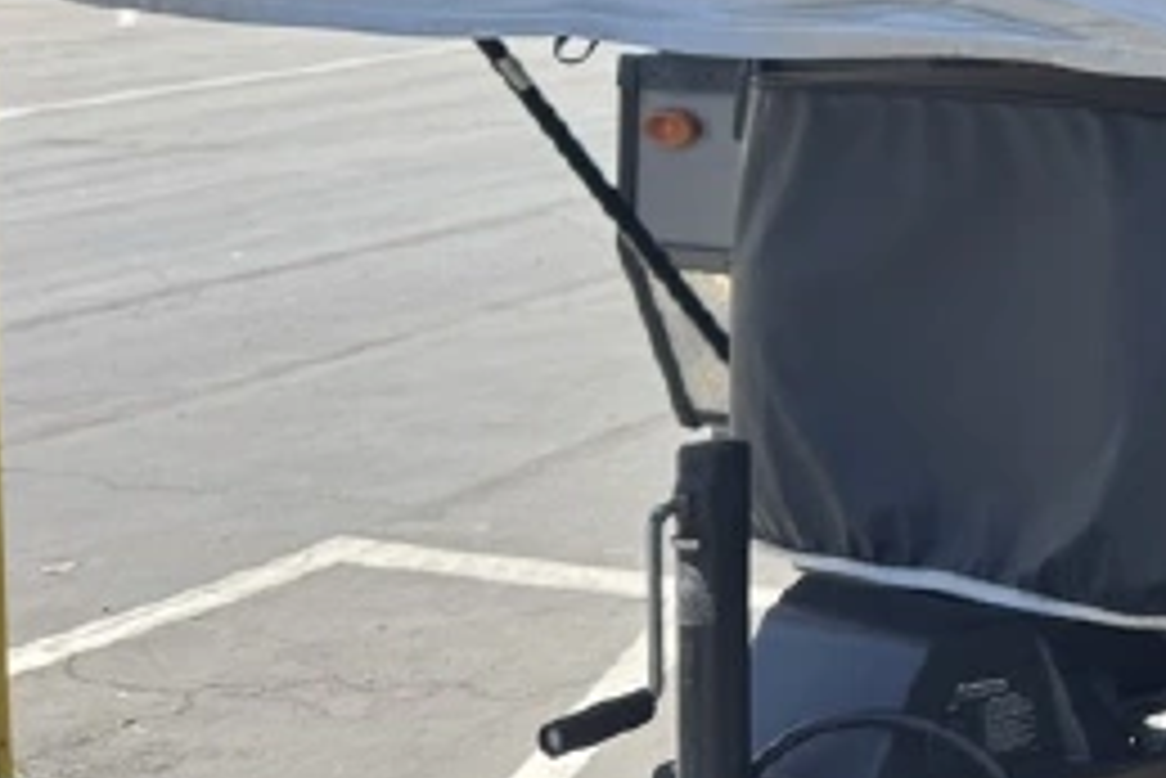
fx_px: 2495
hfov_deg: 22.9
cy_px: -144
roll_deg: +2.1
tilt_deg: -3.0
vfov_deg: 17.0
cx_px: 1576
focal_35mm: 77
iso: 80
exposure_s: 1/1311
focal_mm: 6.76
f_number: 1.78
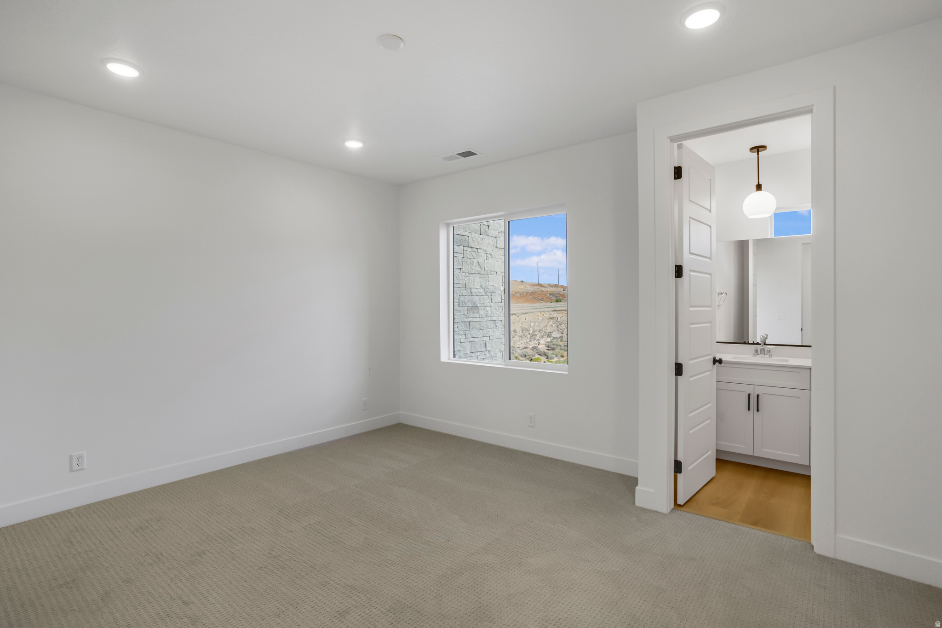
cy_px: 314
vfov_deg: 70.4
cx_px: 471
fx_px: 445
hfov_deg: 93.3
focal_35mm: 17
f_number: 9
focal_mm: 17
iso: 250
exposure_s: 1/30
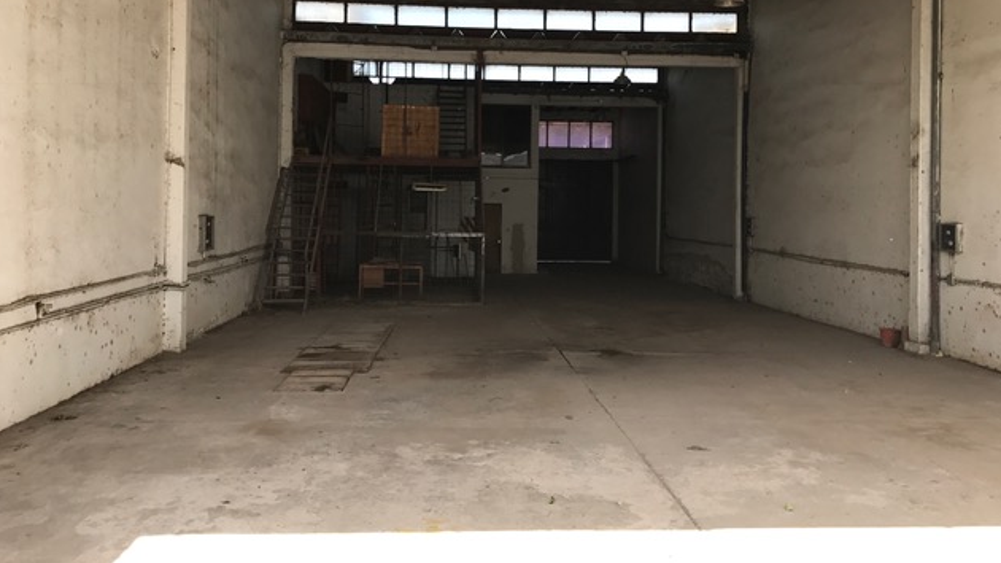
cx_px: 504
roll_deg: +0.1
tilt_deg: -0.2
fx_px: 823
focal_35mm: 31
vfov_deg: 37.5
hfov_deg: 62.6
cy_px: 210
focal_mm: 3.99
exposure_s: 1/493
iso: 20
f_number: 1.8
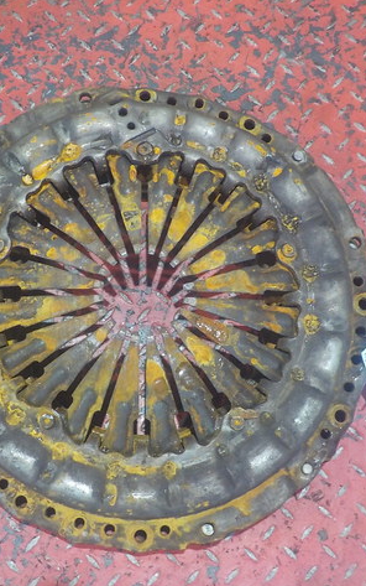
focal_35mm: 43
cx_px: 156
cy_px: 291
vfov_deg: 46.2
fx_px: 686
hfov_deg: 29.8
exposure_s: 1/20
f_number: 3.3
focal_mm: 4.1
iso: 400
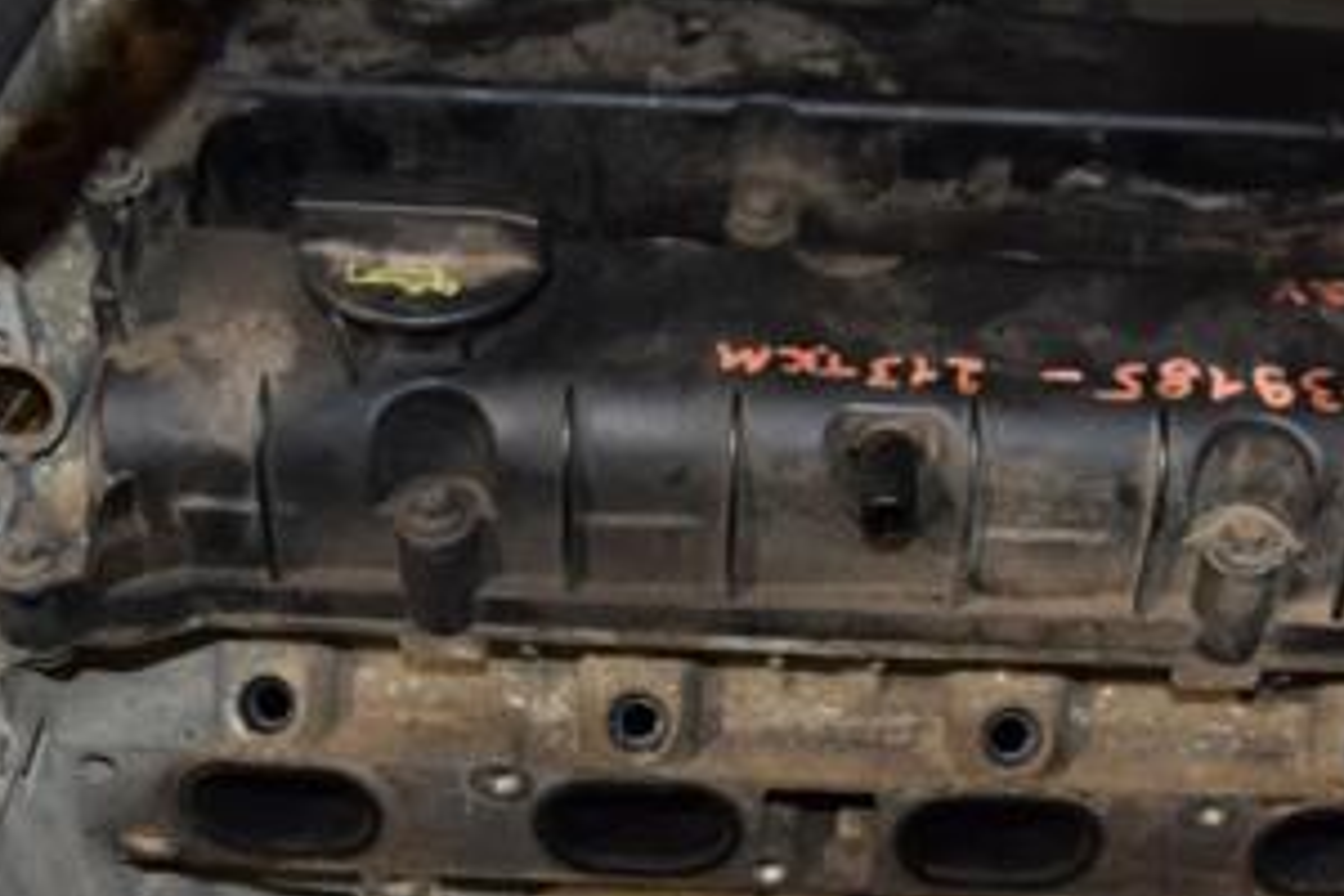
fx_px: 2016
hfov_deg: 36.8
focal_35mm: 54
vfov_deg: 25.1
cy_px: 430
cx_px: 735
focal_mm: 18
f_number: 5
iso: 800
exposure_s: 1/60
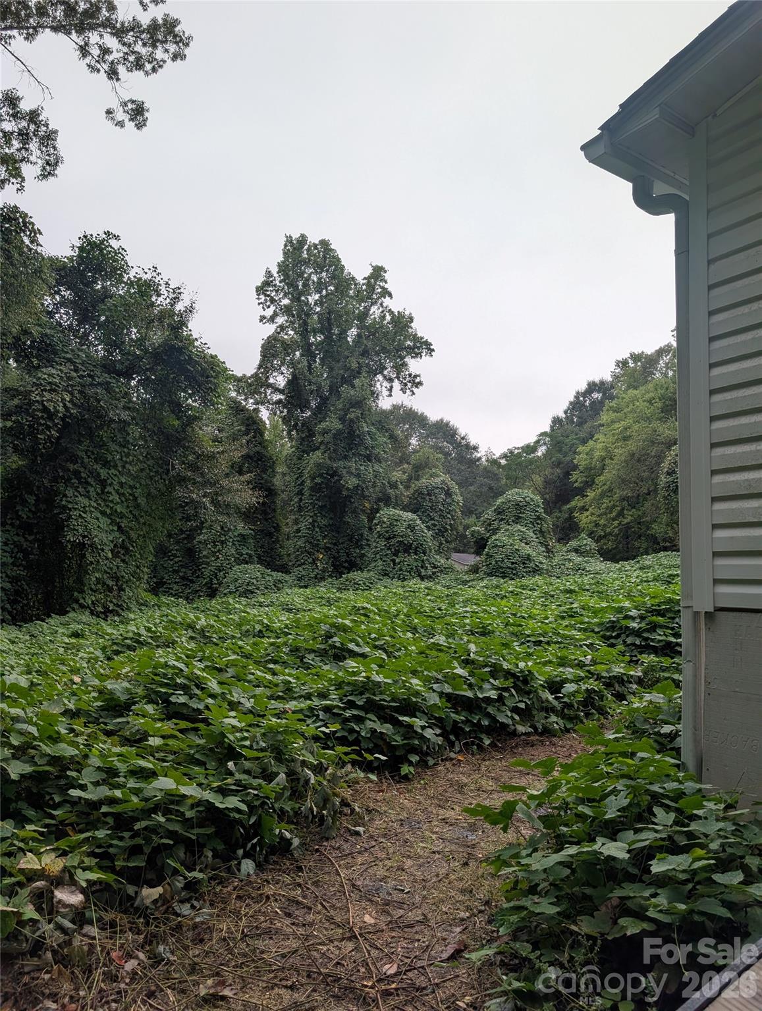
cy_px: 506
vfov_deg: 71.5
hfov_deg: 56.9
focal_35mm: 24
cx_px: 381
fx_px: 702
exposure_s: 1/88.2
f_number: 1.68
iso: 22
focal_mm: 6.9
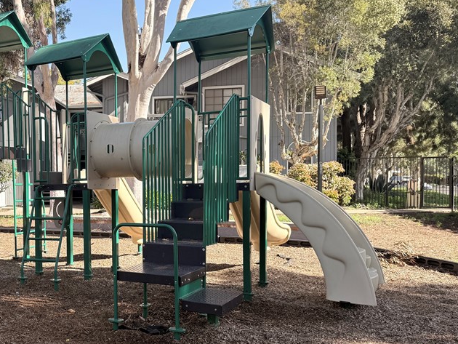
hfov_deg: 45.4
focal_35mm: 39
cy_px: 191
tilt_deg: -1.2
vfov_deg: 36.8
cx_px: 89
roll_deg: +0.4
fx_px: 516
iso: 100
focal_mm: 6.76
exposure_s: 1/1139
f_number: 1.78
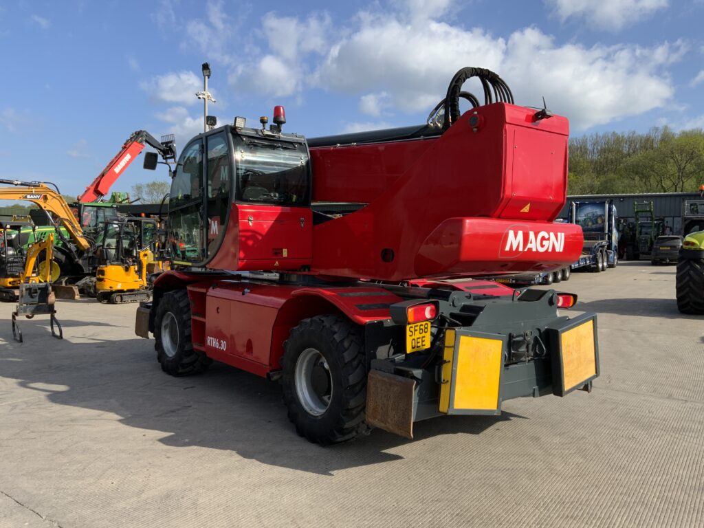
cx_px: 352
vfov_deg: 48.2
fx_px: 590
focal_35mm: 29
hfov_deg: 61.7
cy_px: 264
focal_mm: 3
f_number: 1.8
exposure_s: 1/1412
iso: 16
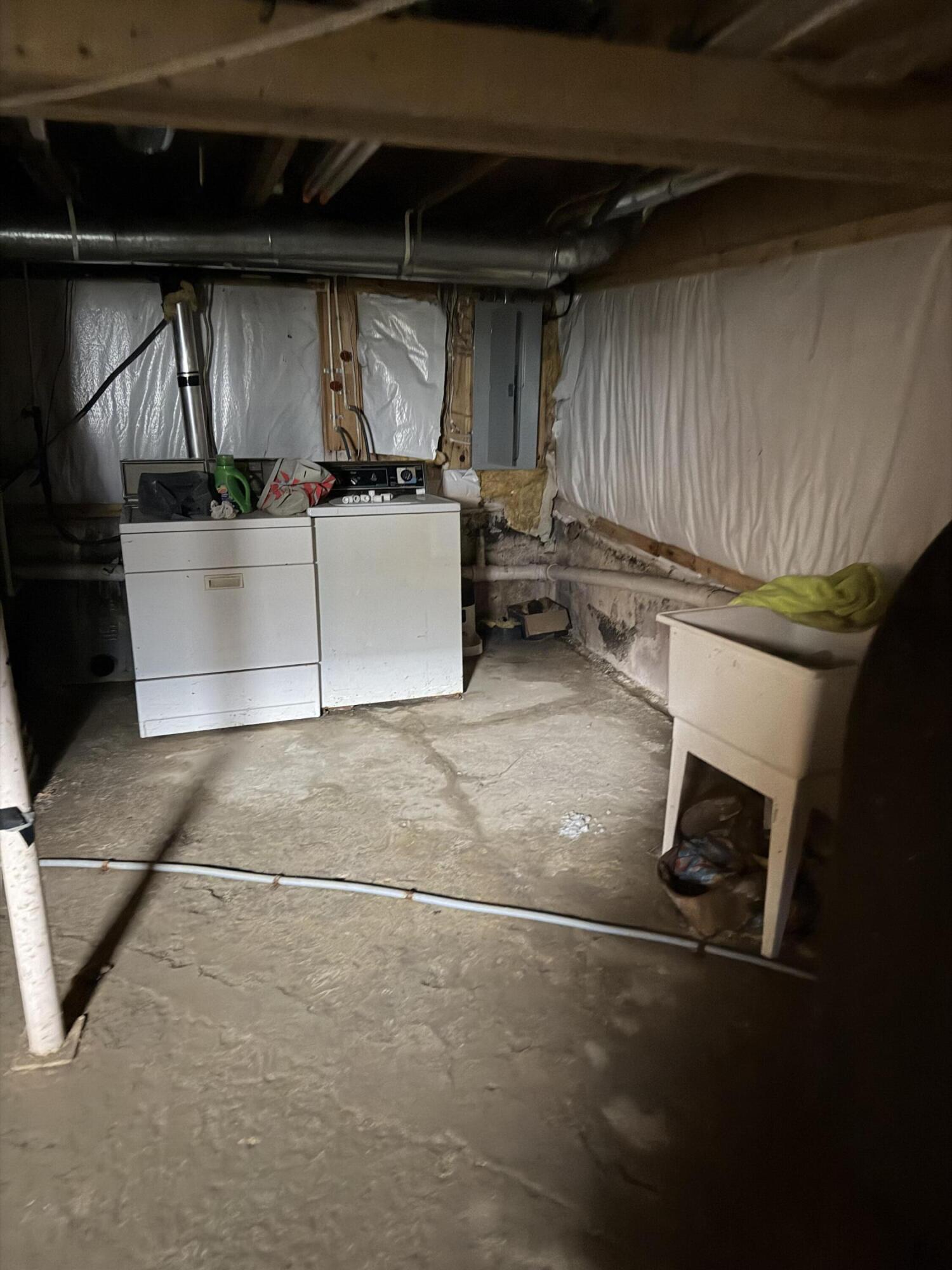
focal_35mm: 24
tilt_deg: -14.5
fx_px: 880
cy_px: 635
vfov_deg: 71.6
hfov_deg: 56.8
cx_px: 476
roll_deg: -0.4
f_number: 1.78
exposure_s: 1/15
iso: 1600
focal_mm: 6.76
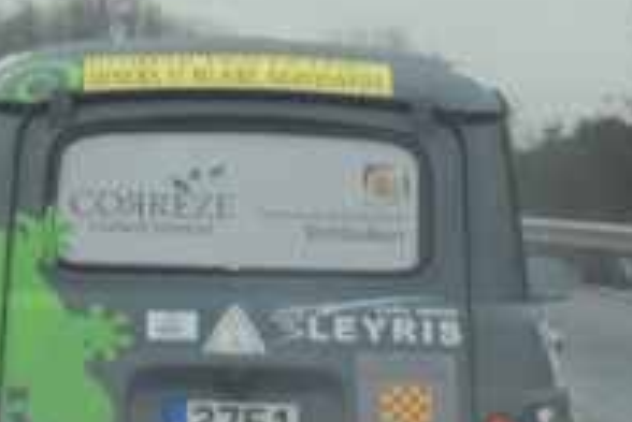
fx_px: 6553
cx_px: 239
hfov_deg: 5.5
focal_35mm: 373
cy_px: 515
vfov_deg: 3.7
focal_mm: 19.3
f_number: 5.6
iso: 100
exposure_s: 1/60
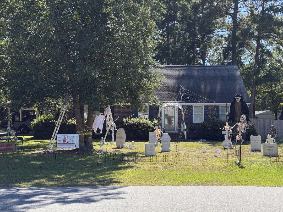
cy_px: 106
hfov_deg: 39.7
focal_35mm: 48
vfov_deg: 30.3
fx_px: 392
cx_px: 142
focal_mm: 6.76
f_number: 1.78
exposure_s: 1/1330
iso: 64
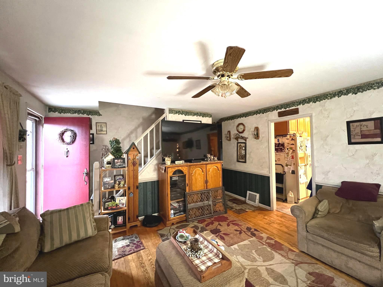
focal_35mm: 13
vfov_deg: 89.9
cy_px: 144
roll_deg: +1.8
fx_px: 144
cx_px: 192
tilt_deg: +1.1
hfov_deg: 106.2
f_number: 1.8
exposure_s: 1/30
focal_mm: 1.57
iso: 1000
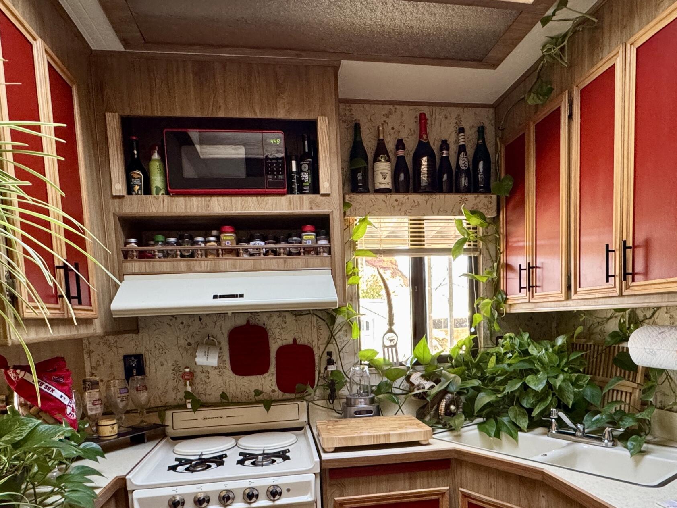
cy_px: 369
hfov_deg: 69.3
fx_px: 489
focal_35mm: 25
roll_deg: +2.0
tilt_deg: -6.6
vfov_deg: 52.9
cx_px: 359
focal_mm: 2.22
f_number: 2.2
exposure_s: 1/60
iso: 320
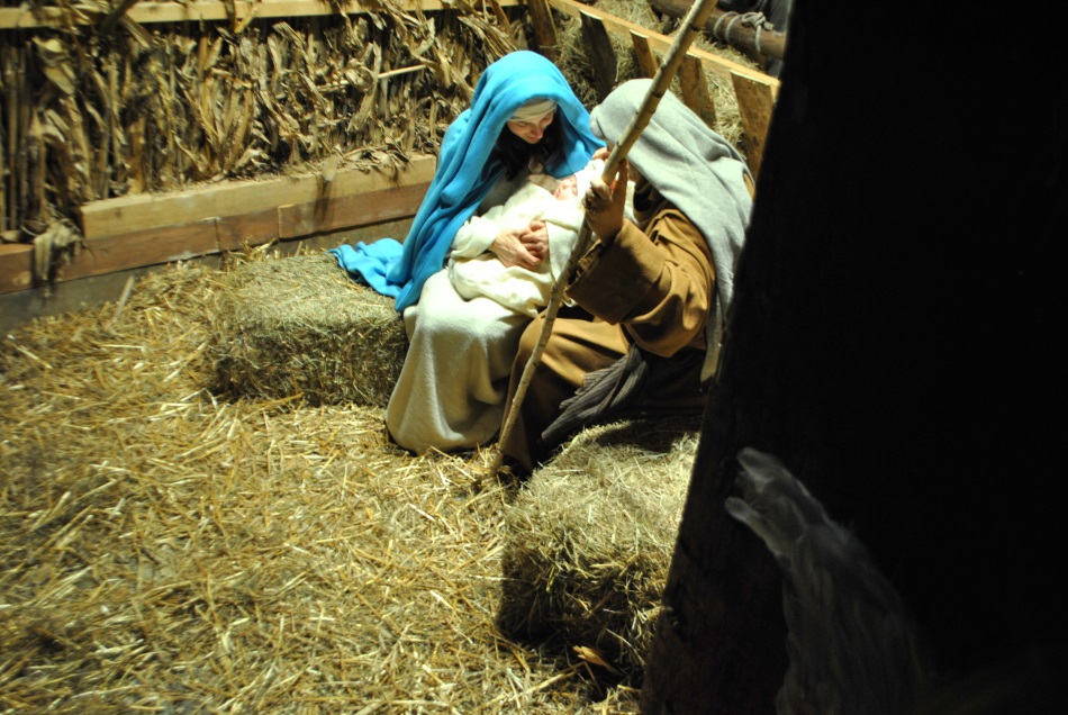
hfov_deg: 57.2
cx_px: 534
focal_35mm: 33
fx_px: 980
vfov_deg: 40.1
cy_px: 358
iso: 400
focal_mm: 22
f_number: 4
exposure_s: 1/40
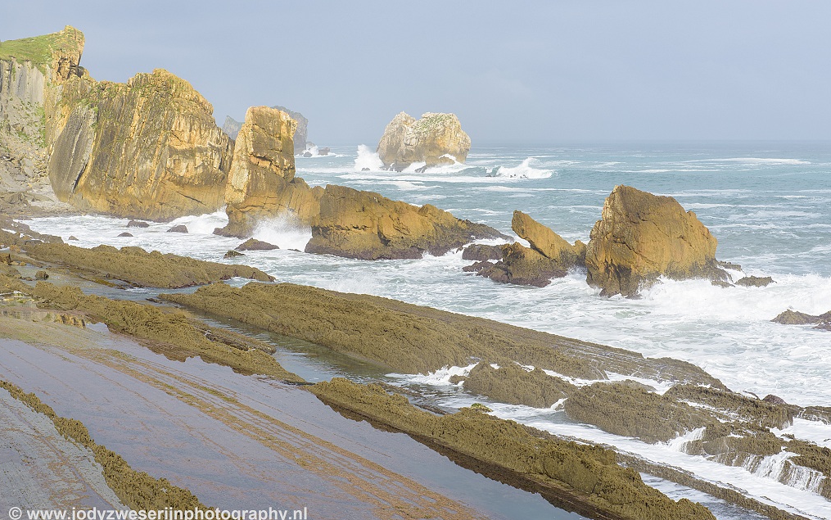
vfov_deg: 18.1
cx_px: 413
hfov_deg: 28.6
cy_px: 266
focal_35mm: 72
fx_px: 1631
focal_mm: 70
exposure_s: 1/60
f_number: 13
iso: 100
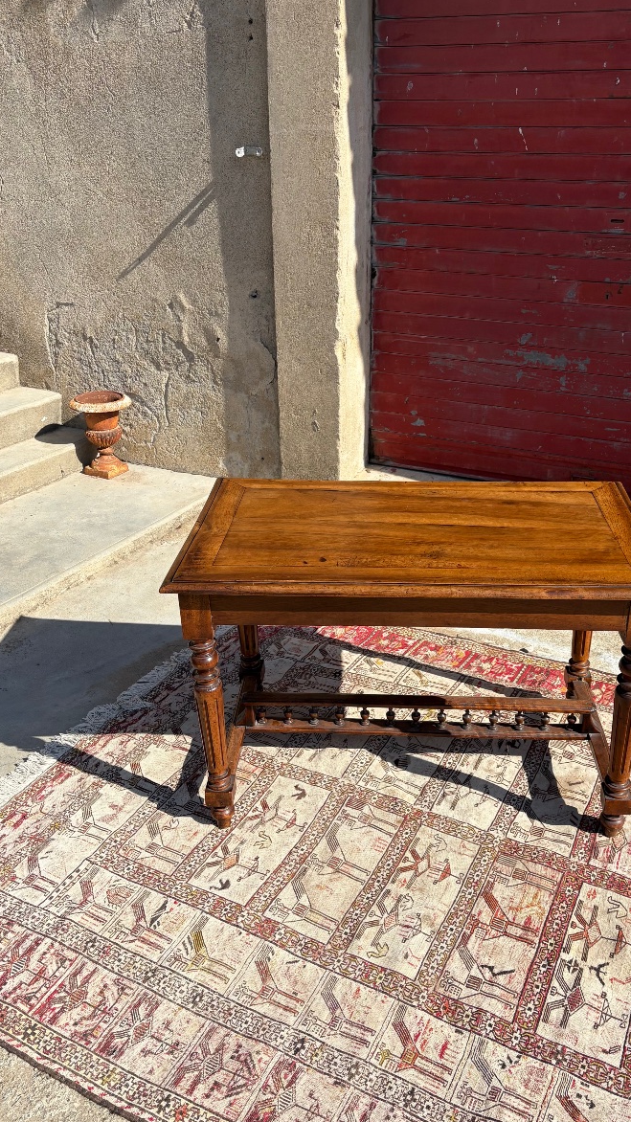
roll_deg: -1.6
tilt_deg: -25.0
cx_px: 389
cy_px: 555
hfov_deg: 39.9
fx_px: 863
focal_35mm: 29
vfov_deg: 66.1
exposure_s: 1/2985
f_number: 1.6
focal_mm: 5.96
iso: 50
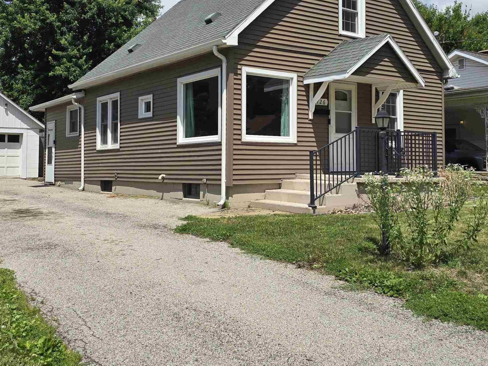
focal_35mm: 41
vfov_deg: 35.0
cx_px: 264
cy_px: 140
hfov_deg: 45.7
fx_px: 578
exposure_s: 1/1093
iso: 12
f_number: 1.7
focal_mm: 6.3
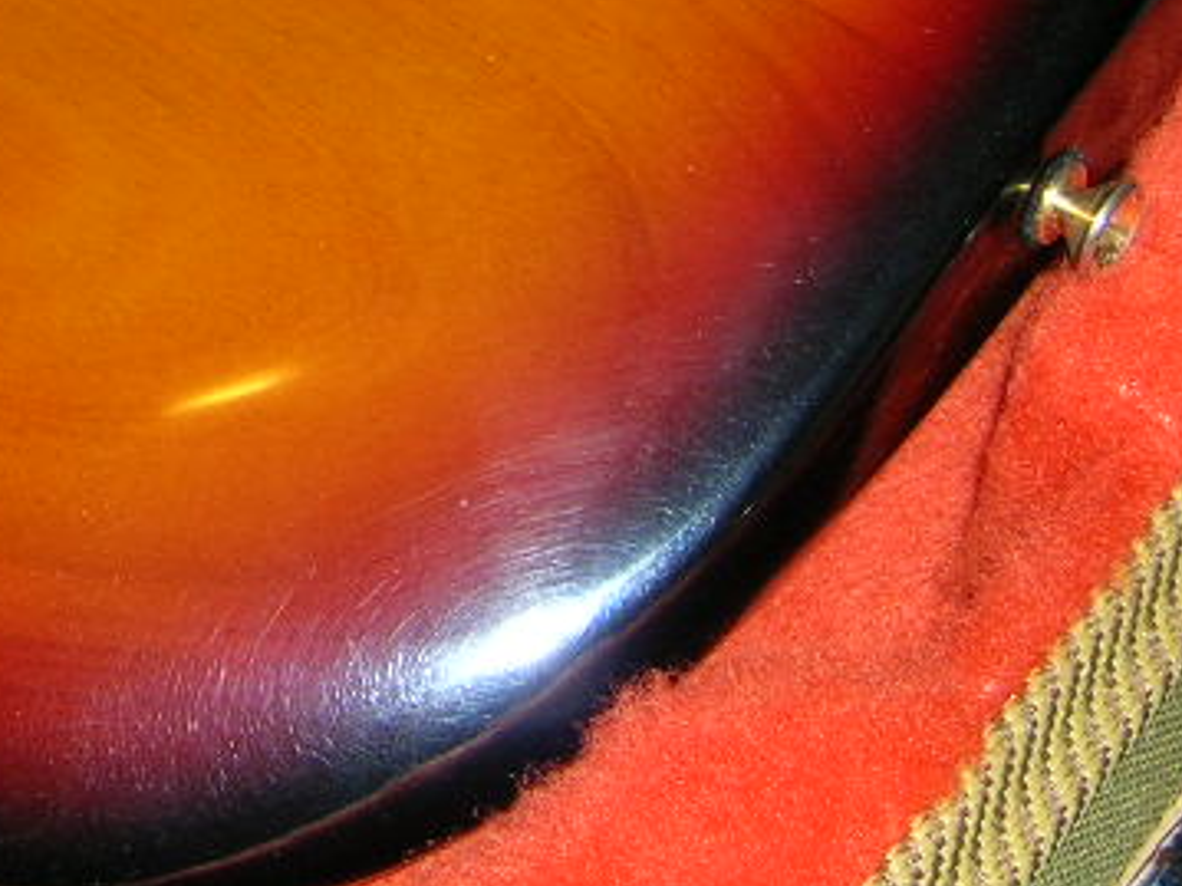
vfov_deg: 14.8
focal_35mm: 97
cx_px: 109
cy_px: -158
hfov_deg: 19.8
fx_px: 3311
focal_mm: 5.7
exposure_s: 1/60.1
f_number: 2.9
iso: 50
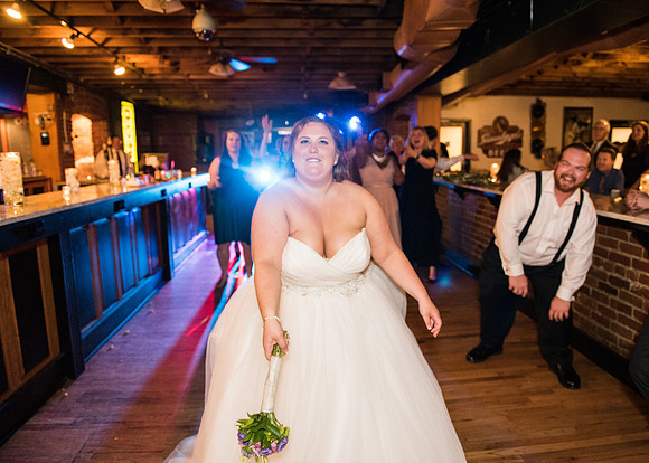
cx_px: 355
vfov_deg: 52.1
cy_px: 226
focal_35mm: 26
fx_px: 474
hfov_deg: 68.7
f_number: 2.8
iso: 4000
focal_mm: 24
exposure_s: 1/100
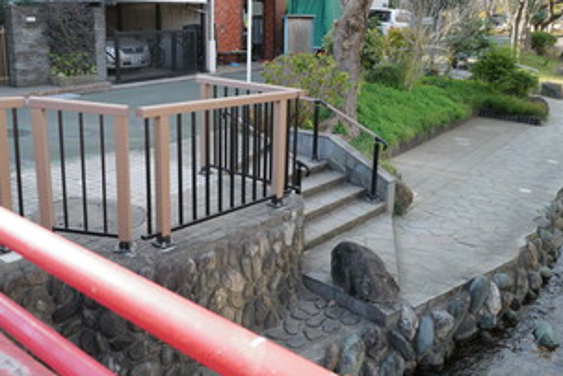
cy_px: 141
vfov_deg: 35.7
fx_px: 579
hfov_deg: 51.5
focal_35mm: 37
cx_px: 225
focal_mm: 28
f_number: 3.5
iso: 100
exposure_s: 1/100
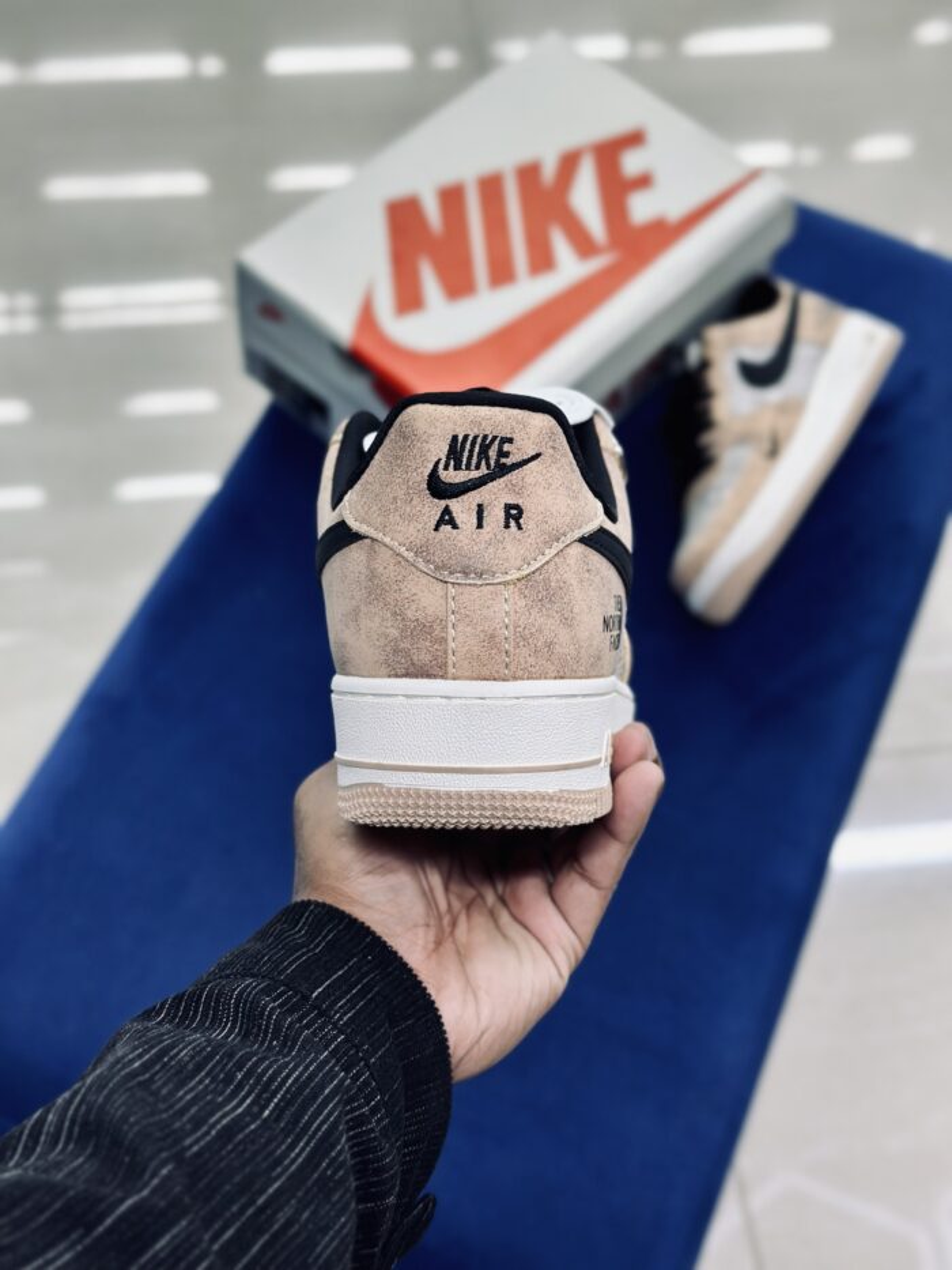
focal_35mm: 48
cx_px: 476
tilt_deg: -56.3
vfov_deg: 39.7
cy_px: 635
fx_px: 1760
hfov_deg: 30.3
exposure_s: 1/100
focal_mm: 6.86
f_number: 1.78
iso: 64
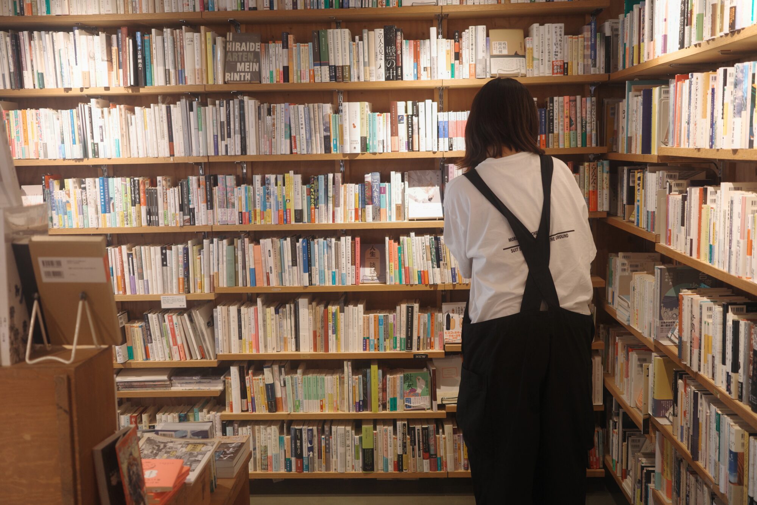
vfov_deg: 33.4
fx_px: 841
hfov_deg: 48.5
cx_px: 378
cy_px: 252
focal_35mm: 40
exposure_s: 1/40
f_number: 2.8
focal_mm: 26
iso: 400
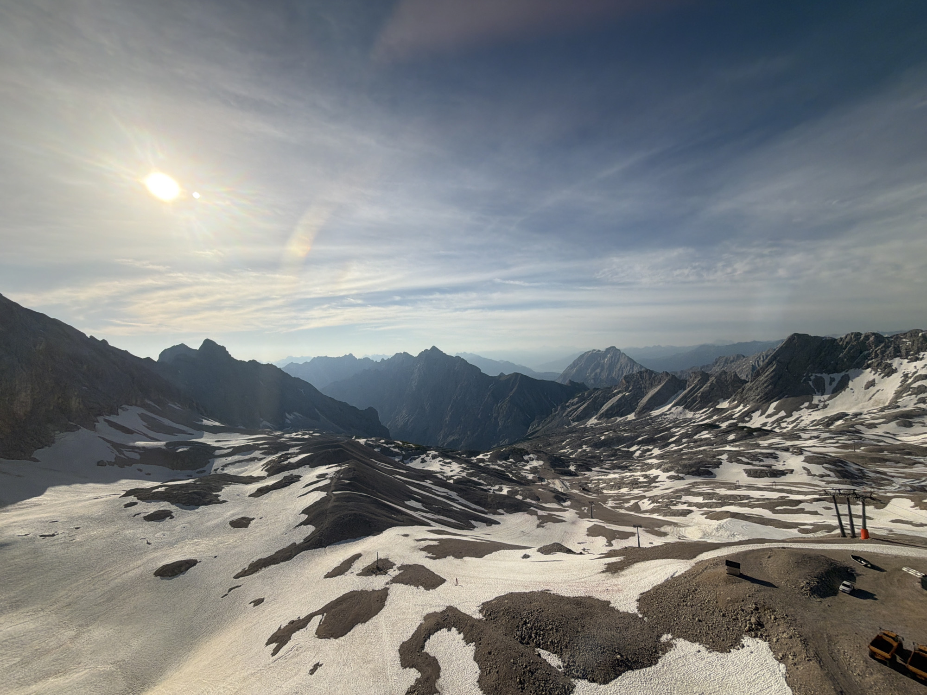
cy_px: 348
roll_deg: +1.3
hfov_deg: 102.1
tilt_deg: +0.4
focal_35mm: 14
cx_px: 464
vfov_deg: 85.7
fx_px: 375
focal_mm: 2.22
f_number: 2.2
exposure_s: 1/1368
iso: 25
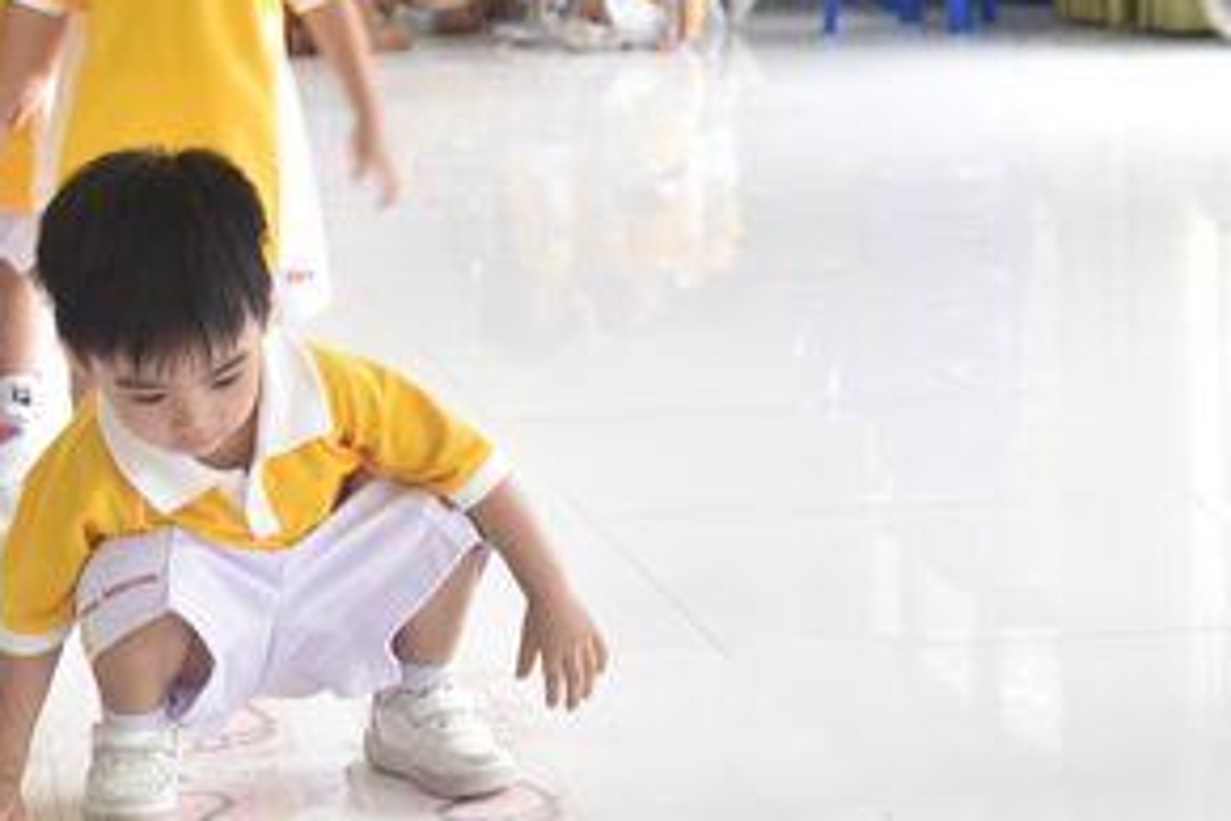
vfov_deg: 13.3
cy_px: 322
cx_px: 233
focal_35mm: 103
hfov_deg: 19.6
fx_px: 3522
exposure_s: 1/80
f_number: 4
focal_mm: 50
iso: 1000
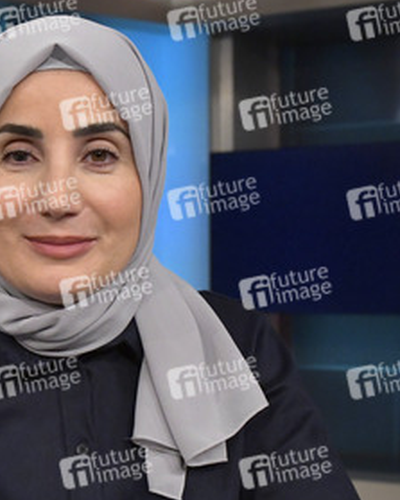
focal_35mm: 44
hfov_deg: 32.8
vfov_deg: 42.0
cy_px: 244
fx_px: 651
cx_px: 58
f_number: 5.6
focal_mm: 29
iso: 2500
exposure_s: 1/200
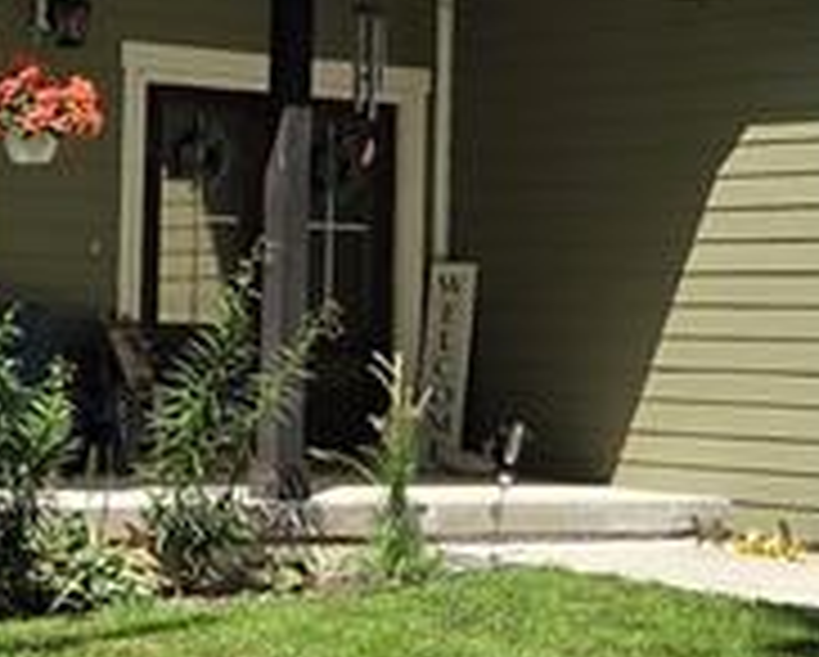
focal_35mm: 126
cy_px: 140
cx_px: 230
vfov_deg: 12.2
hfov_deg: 15.2
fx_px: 3057
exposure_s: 1/3747
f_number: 1.8
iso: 80
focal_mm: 5.4
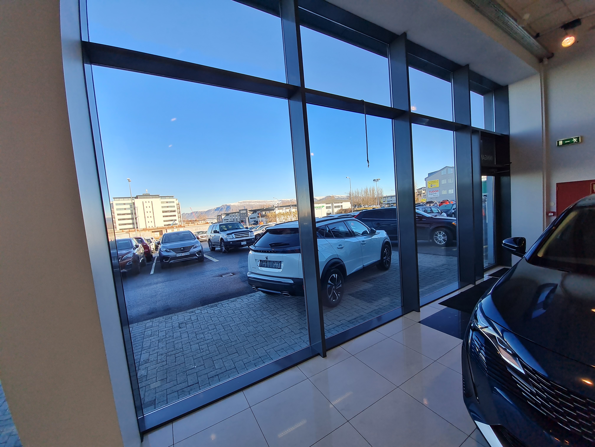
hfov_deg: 106.2
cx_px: 298
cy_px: 224
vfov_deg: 89.9
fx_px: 223
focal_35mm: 13
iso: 50
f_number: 2.2
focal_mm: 1.74
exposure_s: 1/296
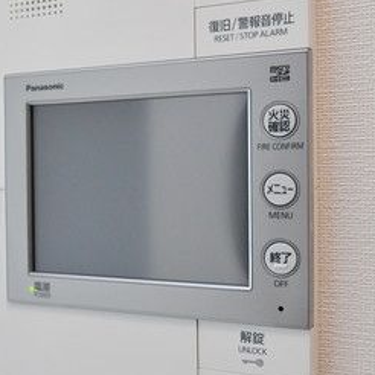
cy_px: 189
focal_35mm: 53
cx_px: 124
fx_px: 650
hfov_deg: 31.9
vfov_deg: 32.2
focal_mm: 16
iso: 1000
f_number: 7.1
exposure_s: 1/200
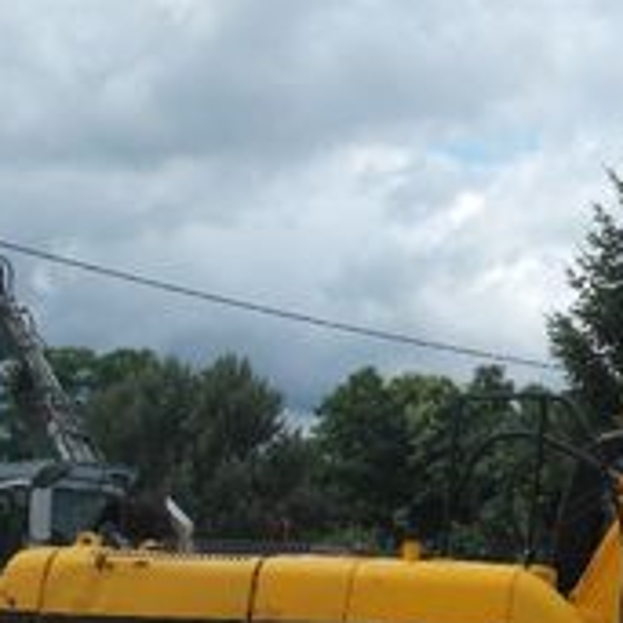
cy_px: 326
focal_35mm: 119
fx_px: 2423
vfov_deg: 14.7
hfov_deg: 13.4
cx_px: 1067
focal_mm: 20
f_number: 7.1
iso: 100
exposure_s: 1/320
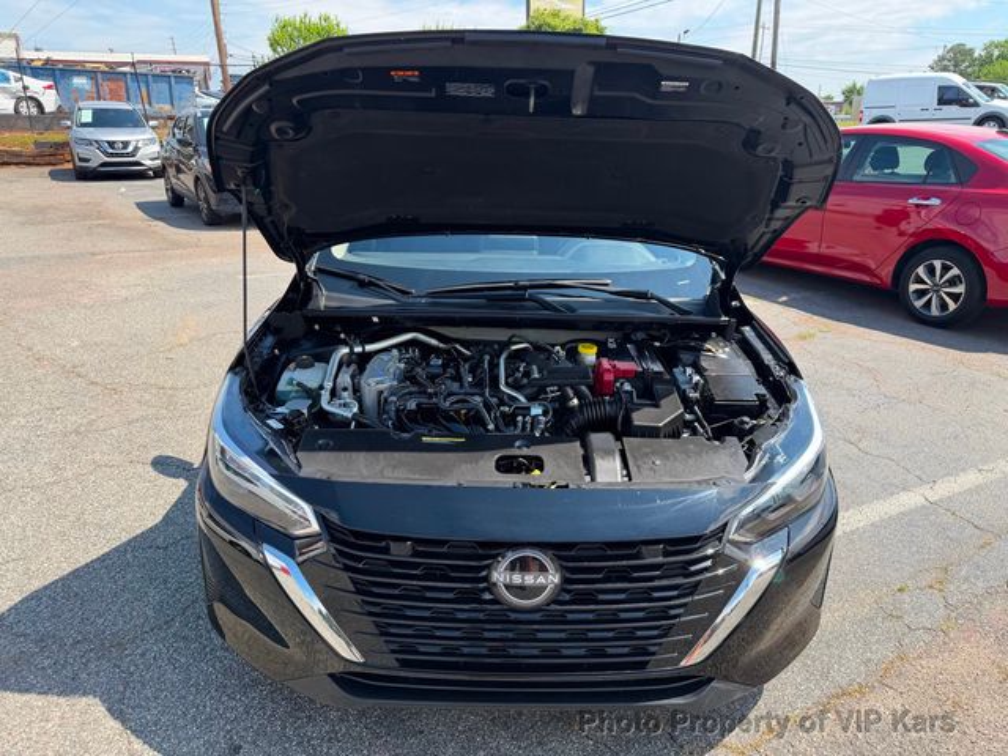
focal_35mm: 24
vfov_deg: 56.8
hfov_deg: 71.6
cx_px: 504
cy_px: 378
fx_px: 699
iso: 80
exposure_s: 1/1949
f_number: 1.78
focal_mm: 6.76
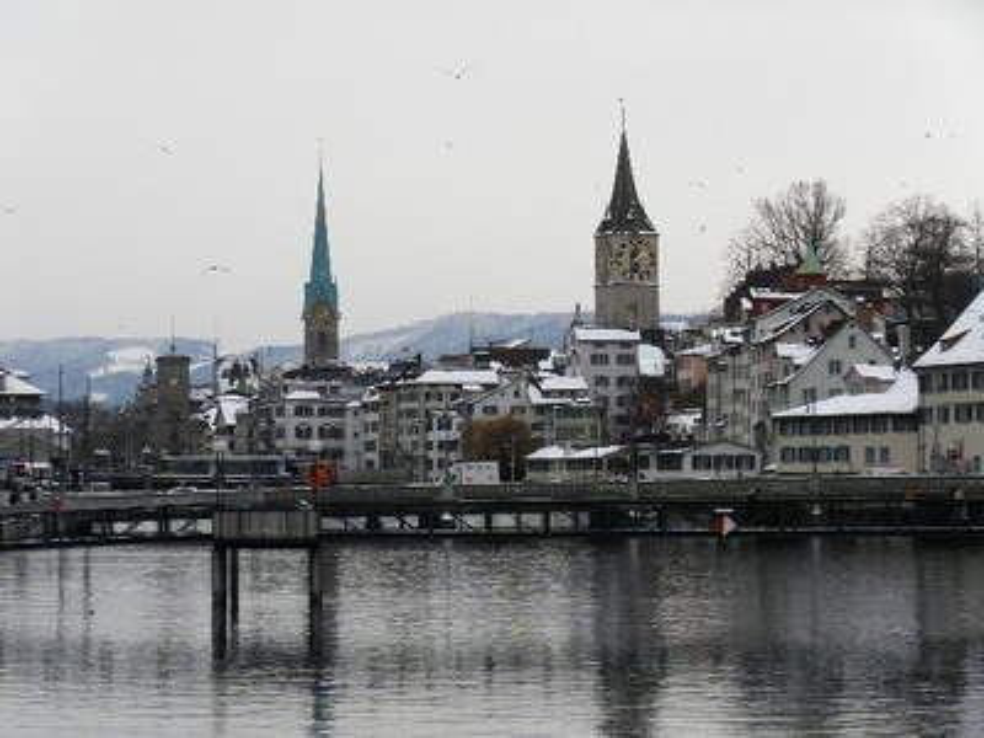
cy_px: 369
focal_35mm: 119
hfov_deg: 16.6
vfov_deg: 12.5
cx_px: 492
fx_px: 3383
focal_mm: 21
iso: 64
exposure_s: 1/400
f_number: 5.1
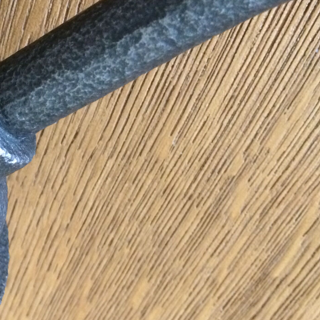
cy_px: 143
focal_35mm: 60
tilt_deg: -59.0
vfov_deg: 28.6
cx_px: 2
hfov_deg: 27.0
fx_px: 628
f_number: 2.2
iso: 400
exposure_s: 1/17
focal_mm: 4.15
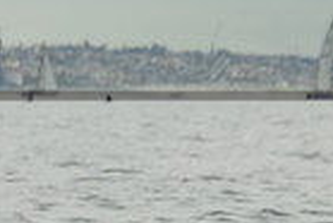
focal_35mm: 823
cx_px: -559
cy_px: -31
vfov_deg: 1.7
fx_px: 7621
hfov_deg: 2.5
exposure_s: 1/640
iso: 100
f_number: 6.3
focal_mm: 130
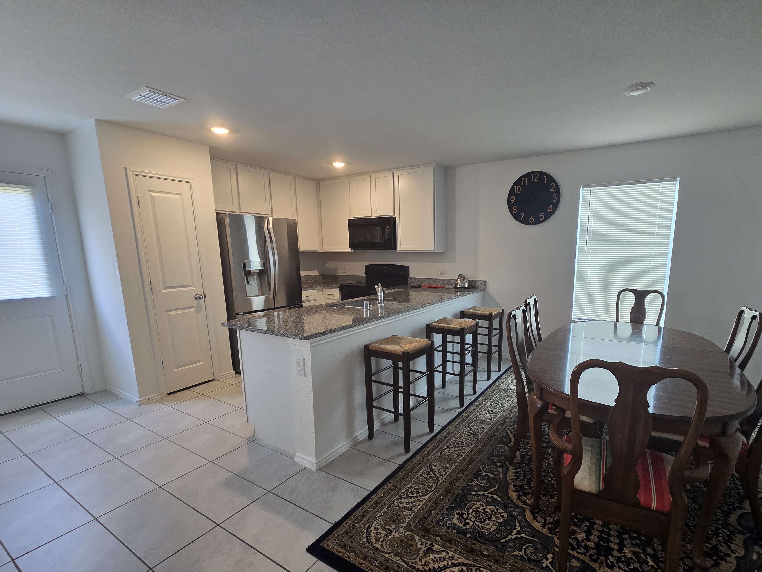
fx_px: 330
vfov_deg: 81.3
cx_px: 412
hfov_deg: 98.0
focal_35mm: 15
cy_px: 324
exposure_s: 1/60
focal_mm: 2.2
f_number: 2.2
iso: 160
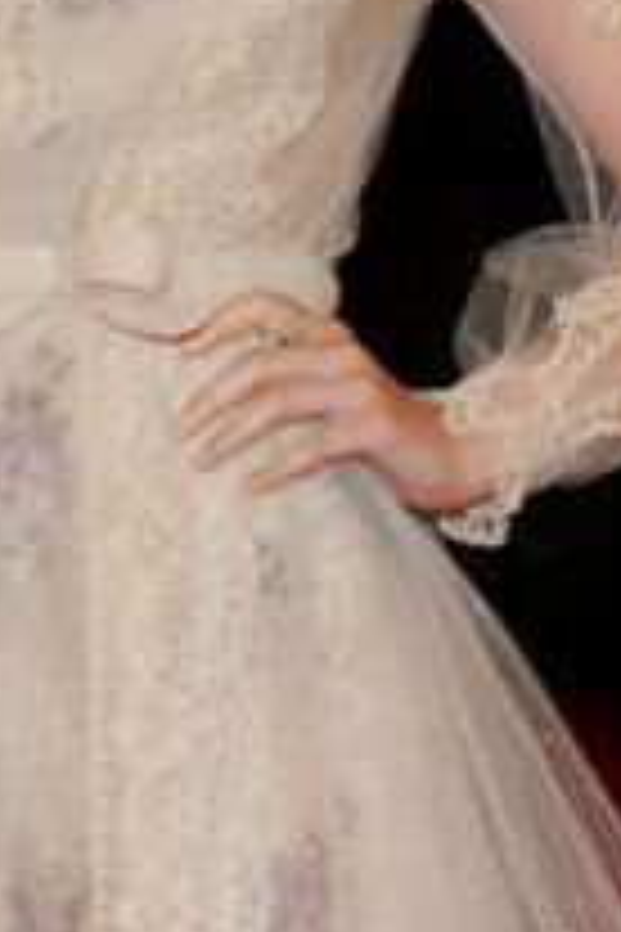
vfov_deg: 8.5
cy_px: 934
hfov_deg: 5.7
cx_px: 76
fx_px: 6210
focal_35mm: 240
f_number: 6.3
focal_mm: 48
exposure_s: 1/160
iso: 1000
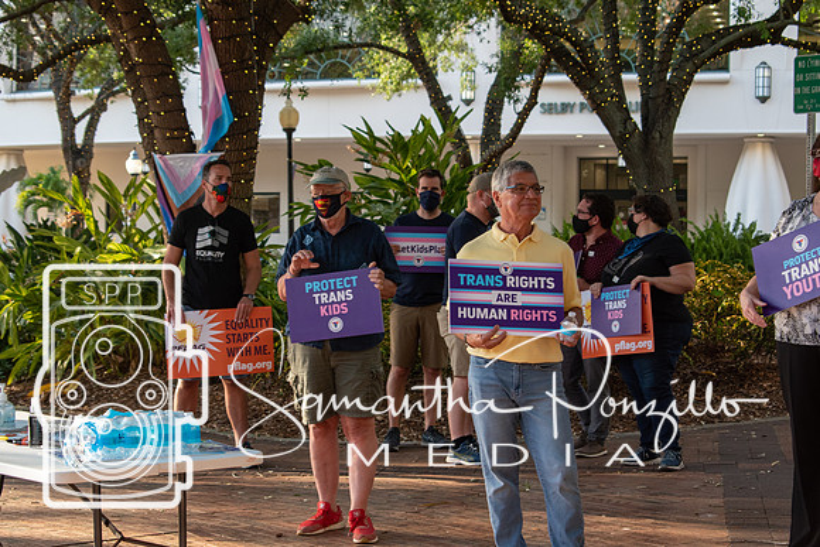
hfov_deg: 23.7
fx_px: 1954
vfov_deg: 15.9
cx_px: 410
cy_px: 274
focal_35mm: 86
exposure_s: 1/200
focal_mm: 55
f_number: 7.1
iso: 400
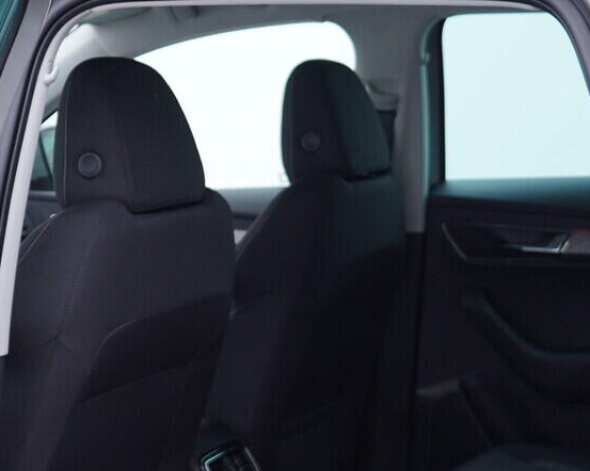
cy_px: 417
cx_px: 168
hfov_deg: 21.6
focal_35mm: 88
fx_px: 1536
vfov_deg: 17.2
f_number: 2.8
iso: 125
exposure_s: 1/40
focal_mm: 24
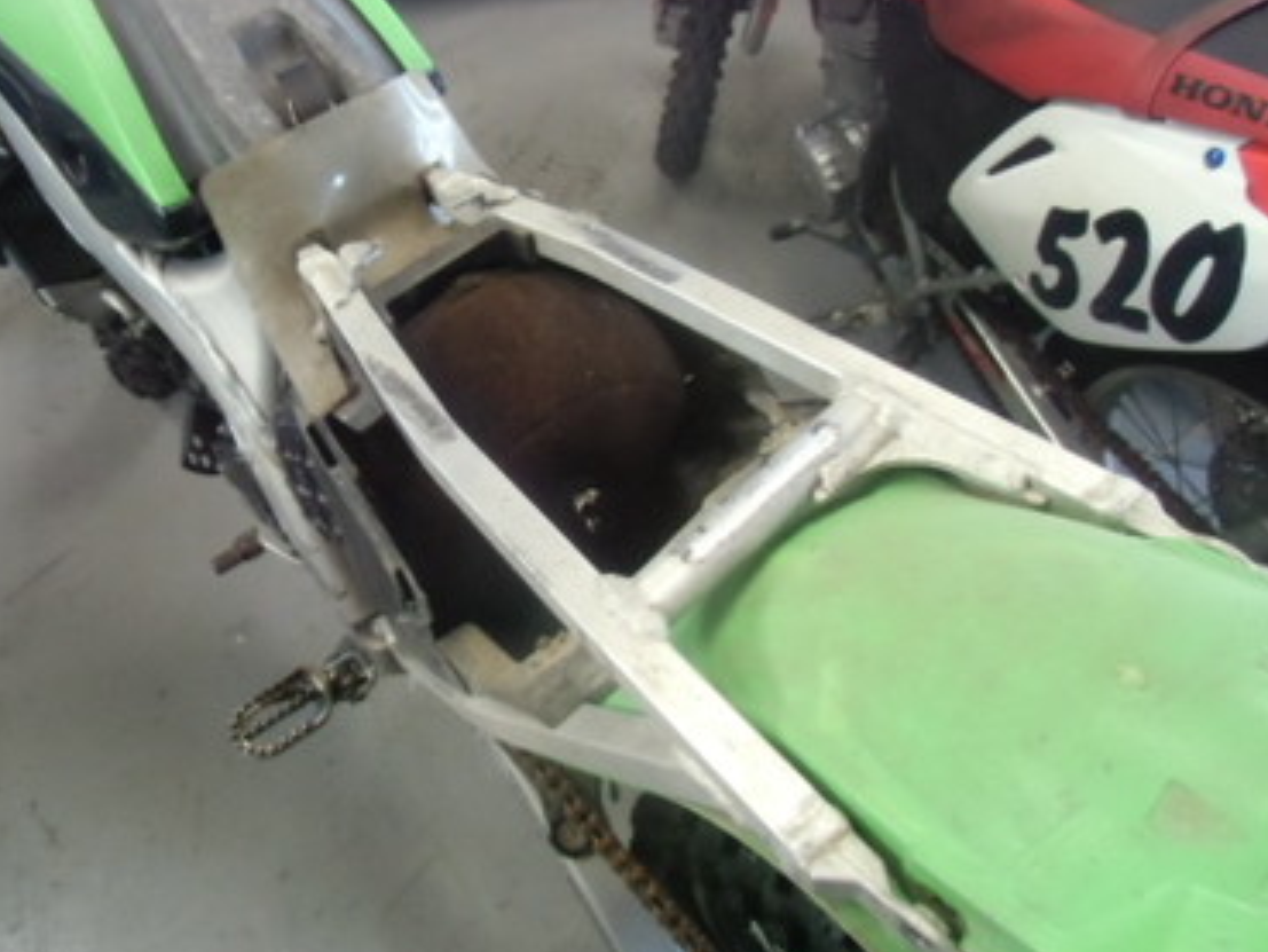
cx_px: 594
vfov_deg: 53.1
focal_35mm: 26
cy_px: 474
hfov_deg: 67.2
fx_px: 953
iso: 800
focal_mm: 4.24
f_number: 3
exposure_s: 1/50
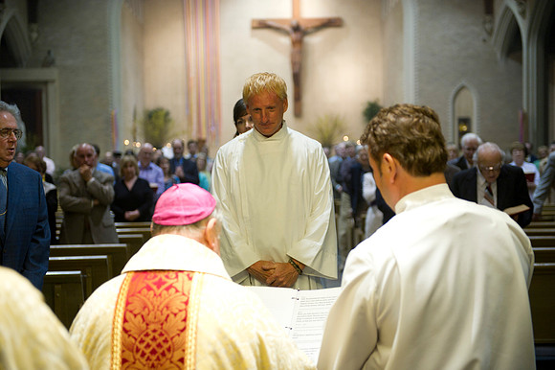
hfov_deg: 33.4
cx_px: 278
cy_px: 185
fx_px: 924
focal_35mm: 60
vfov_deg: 22.6
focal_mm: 60
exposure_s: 1/160
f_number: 2.8
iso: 2000
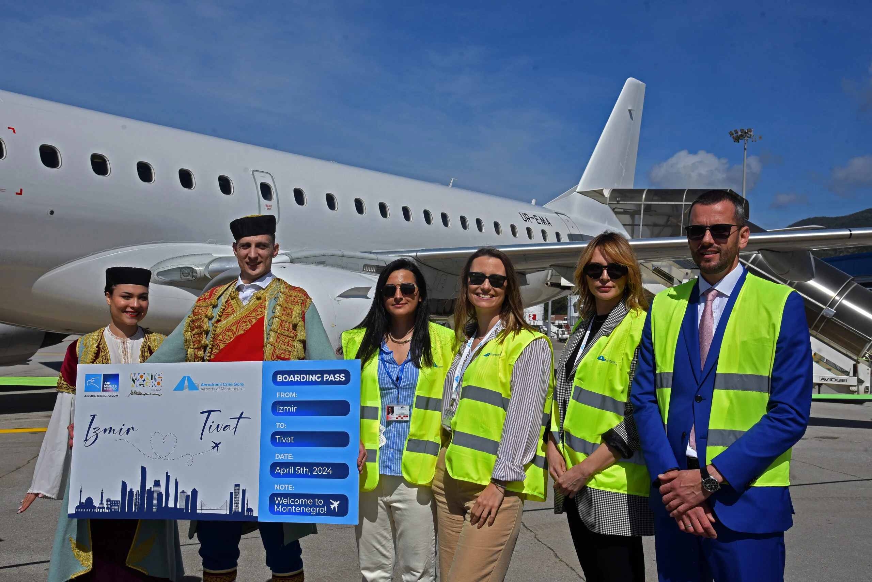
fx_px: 969
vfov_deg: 33.4
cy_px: 291
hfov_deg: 48.4
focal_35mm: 40
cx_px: 436
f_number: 13
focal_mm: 40
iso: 200
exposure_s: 1/640
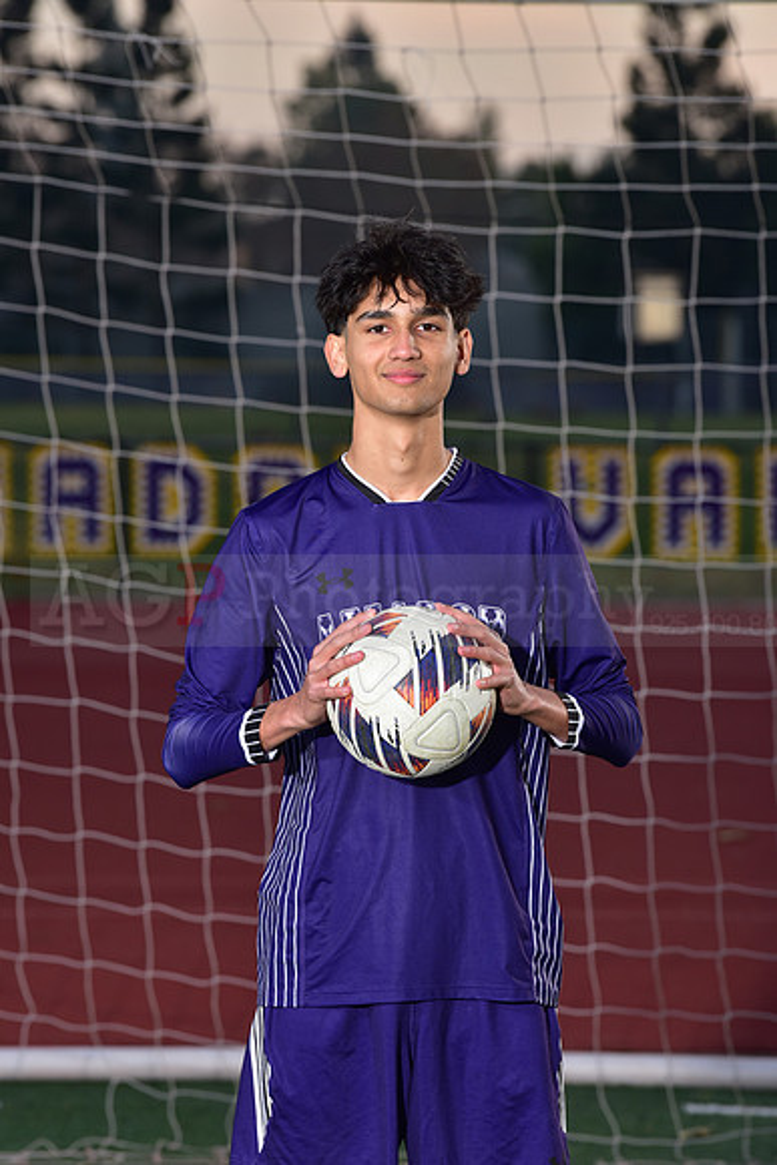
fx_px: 6471
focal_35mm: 200
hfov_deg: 6.9
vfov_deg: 10.3
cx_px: 388
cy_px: 582
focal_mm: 200
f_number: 7.1
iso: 400
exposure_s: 1/250
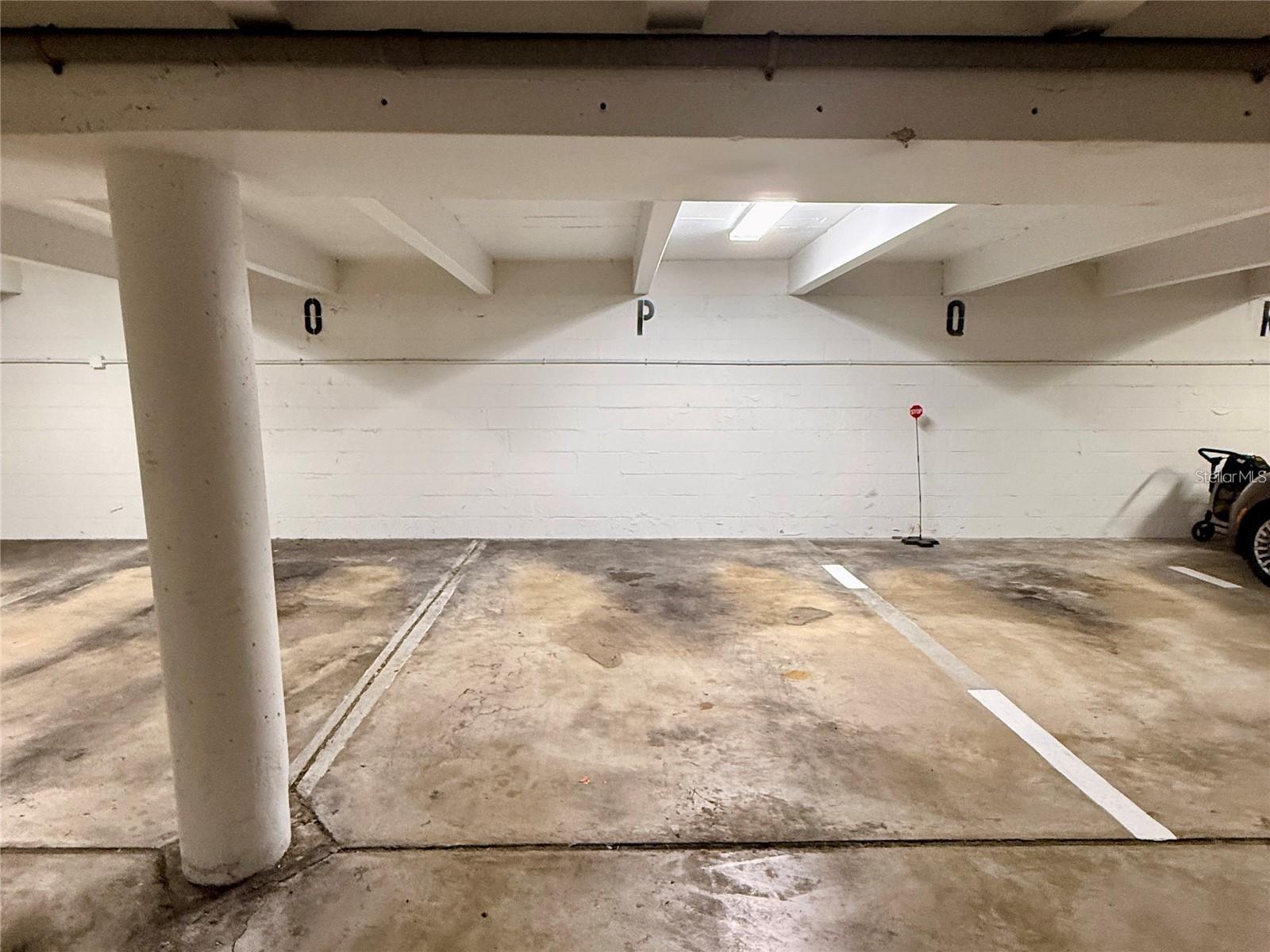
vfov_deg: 85.7
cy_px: 476
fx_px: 514
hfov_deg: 102.1
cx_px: 635
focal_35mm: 14
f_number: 2.2
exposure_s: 1/60
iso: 320
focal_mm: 2.22
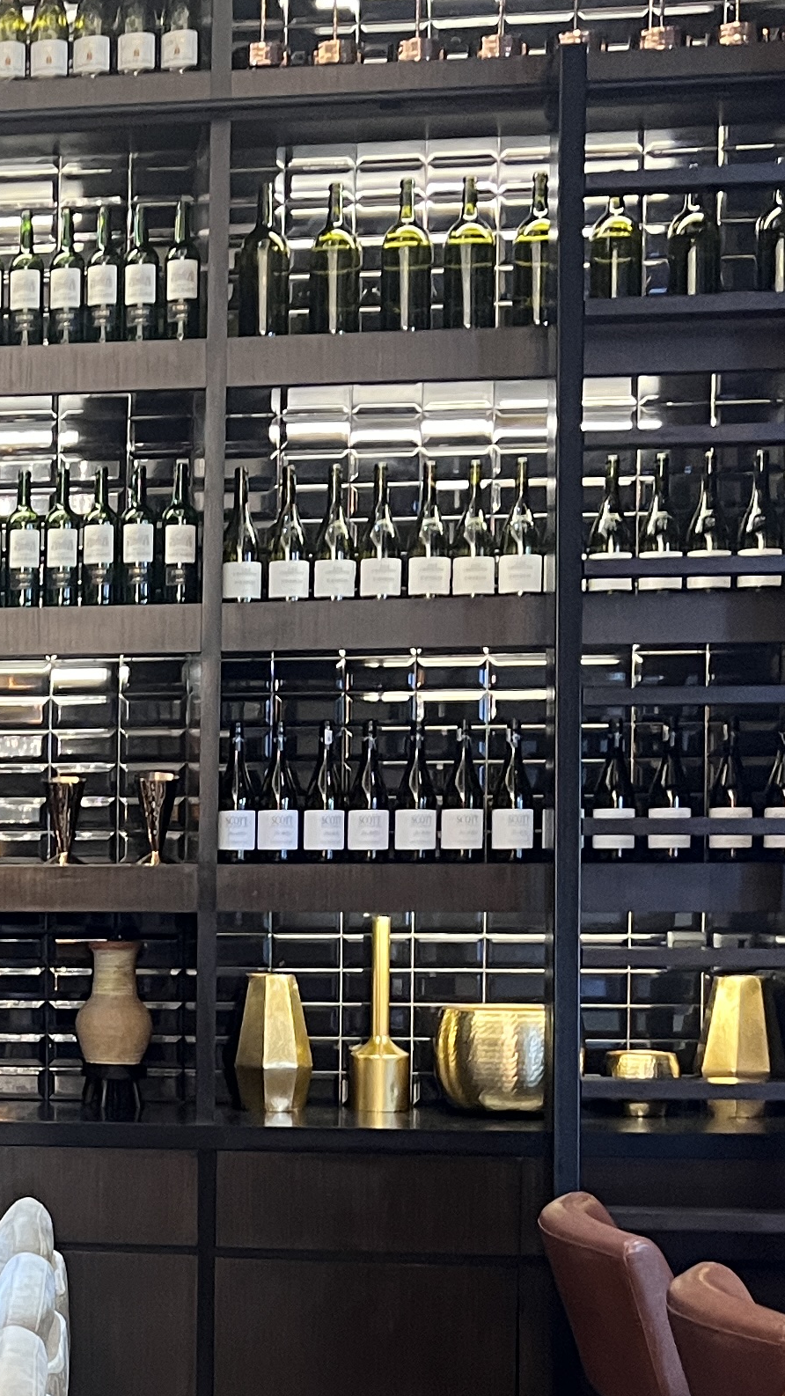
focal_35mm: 72
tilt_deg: -2.2
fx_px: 2665
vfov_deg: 29.1
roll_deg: -1.0
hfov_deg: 15.4
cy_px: 974
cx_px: -416
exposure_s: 1/50
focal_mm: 5.7
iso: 250
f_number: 1.5
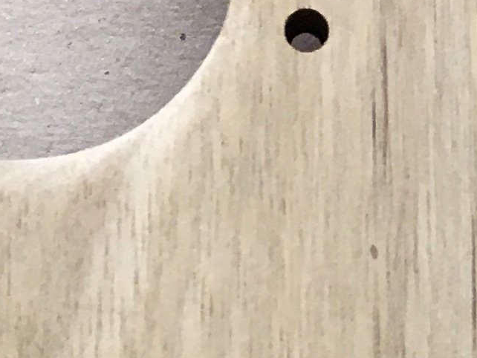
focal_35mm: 182
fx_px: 2509
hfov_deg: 10.8
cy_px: 400
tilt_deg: -15.7
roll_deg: -0.9
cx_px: 484
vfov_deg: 8.1
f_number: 2.2
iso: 100
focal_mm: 4.15
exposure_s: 1/33
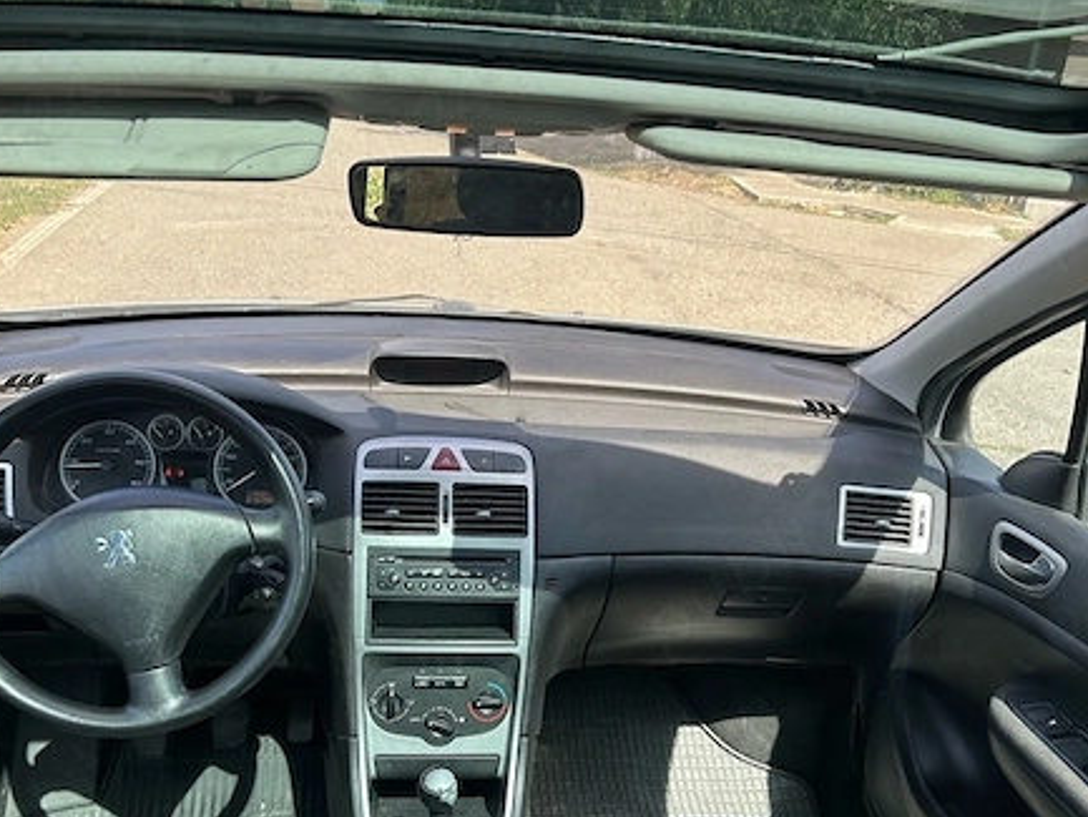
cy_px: 540
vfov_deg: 39.2
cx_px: 515
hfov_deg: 51.3
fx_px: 1132
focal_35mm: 36
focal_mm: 5.7
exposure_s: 1/687
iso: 50
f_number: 1.5
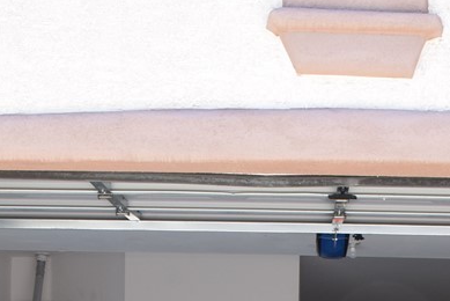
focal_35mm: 92
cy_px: 406
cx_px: 345
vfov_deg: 14.2
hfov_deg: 21.9
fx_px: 1151
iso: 400
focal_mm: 22
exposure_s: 1/200
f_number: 10
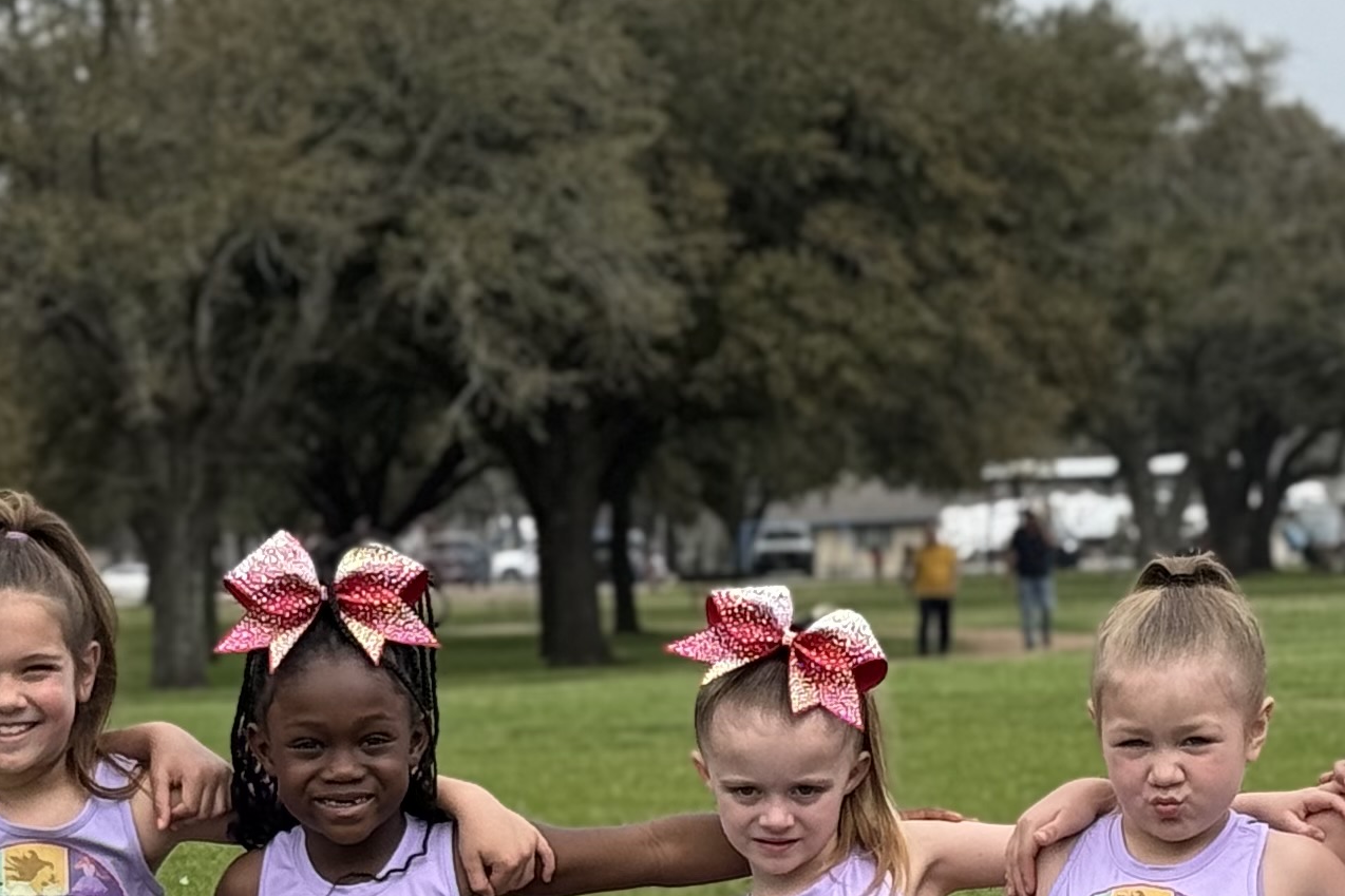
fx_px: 5902
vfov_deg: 8.6
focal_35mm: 158
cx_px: 923
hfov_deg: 13.0
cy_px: 879
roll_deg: +2.2
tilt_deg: -4.4
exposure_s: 1/2717
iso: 64
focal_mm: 6.76
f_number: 1.78
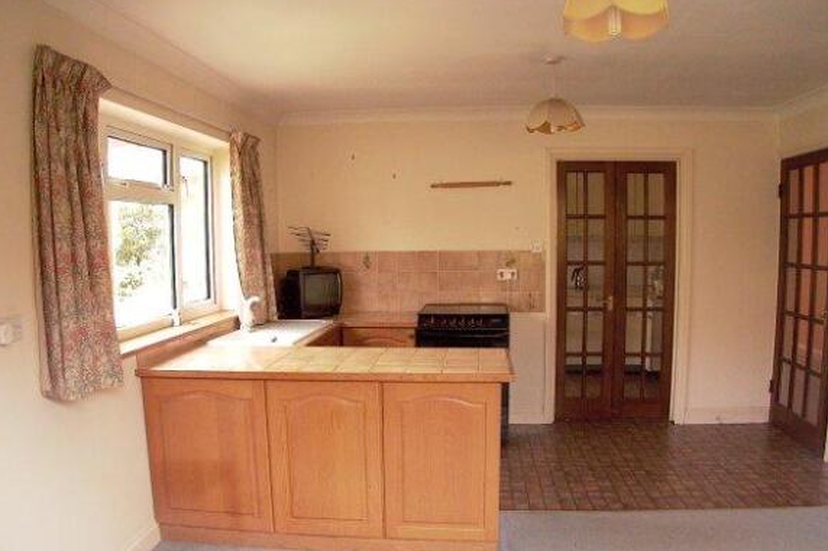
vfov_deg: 37.8
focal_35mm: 35
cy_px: 300
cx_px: 407
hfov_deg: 54.4
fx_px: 805
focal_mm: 7.13
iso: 200
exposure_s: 1/107
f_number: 2.04
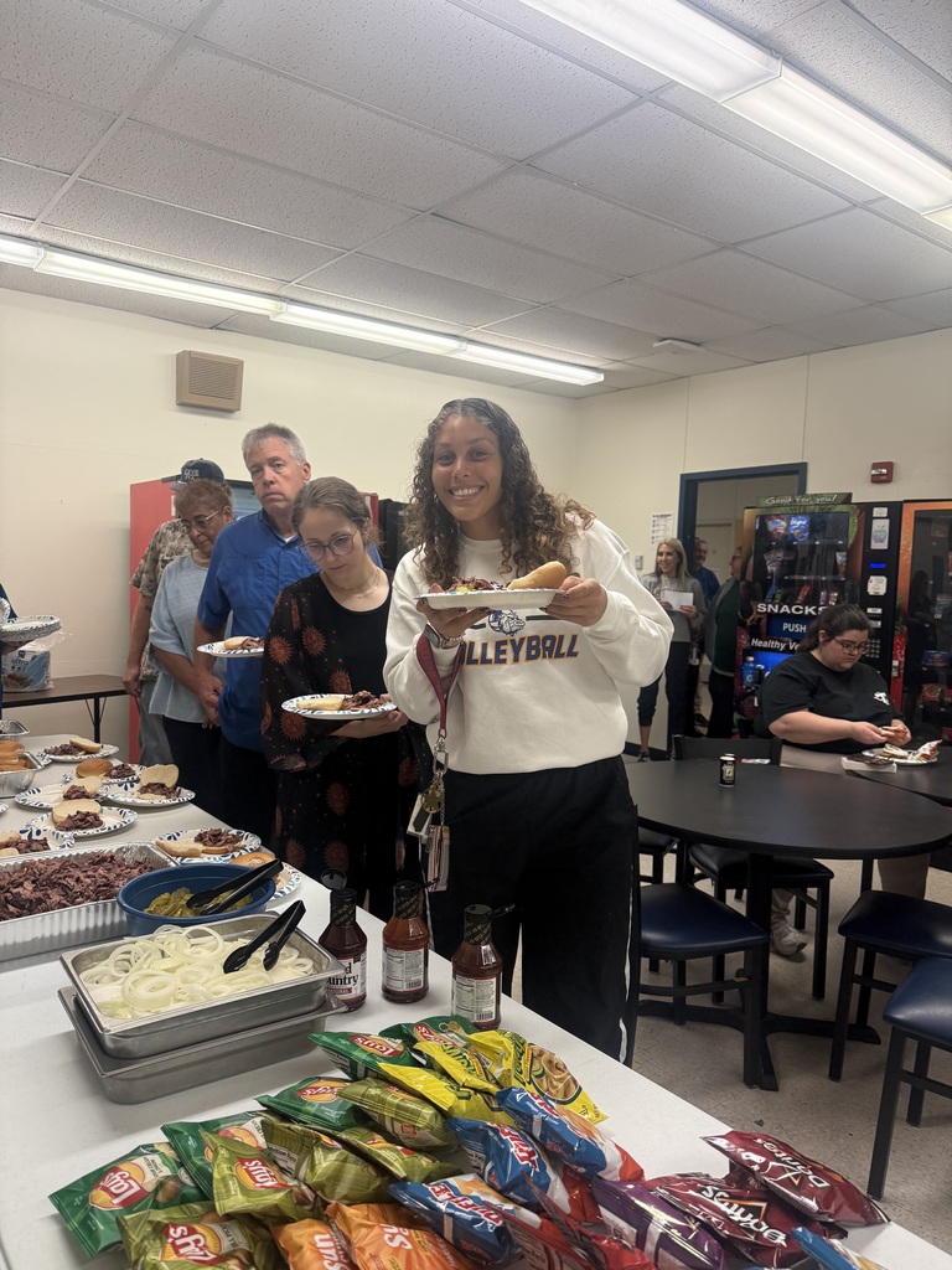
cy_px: 635
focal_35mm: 24
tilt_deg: -1.7
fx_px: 880
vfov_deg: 71.6
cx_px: 476
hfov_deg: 56.8
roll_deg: +0.0
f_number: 1.78
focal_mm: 6.76
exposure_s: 1/185
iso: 200
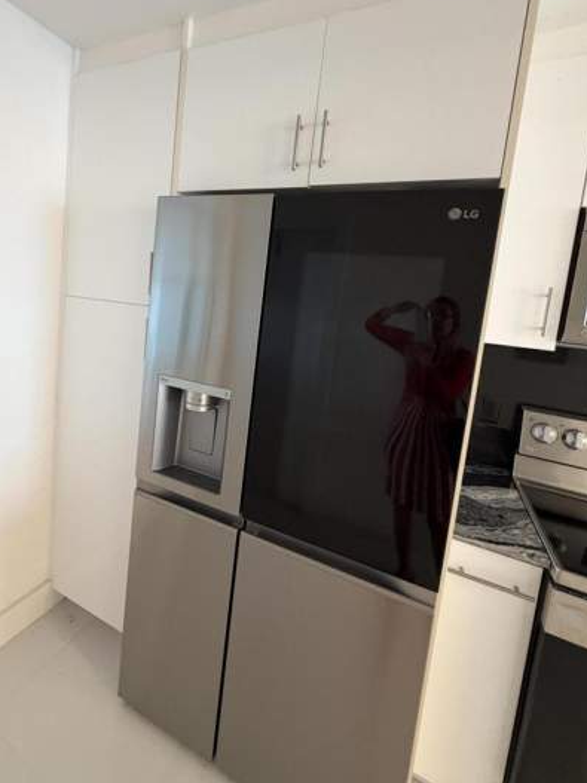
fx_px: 385
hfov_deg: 73.9
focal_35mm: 17
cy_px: 333
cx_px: 236
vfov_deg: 90.4
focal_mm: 2.22
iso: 320
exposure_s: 1/60
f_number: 2.2
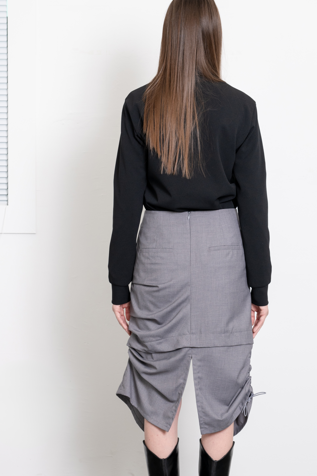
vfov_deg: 23.9
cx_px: 197
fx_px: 1123
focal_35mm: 85
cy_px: 258
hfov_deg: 16.1
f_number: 6.3
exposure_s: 1/125
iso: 250
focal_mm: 52
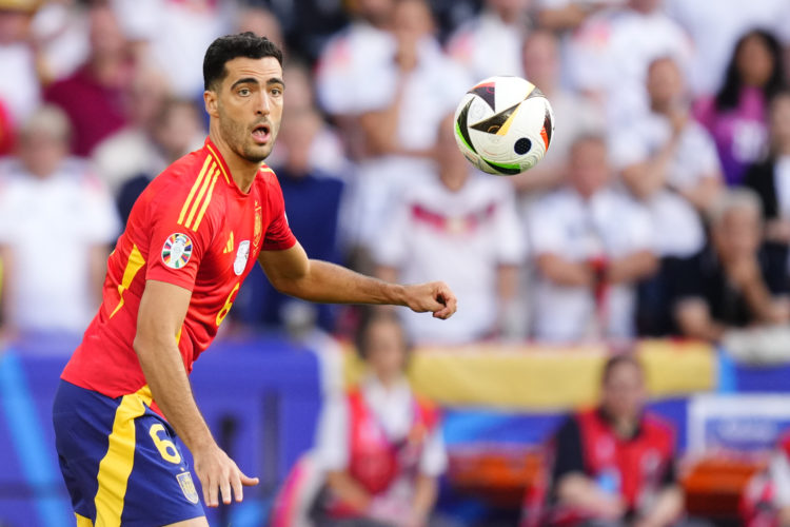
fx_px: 8777
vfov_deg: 3.4
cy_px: 264
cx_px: 395
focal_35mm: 400
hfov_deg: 5.2
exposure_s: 1/2000
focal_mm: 400
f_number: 2.8
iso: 1250
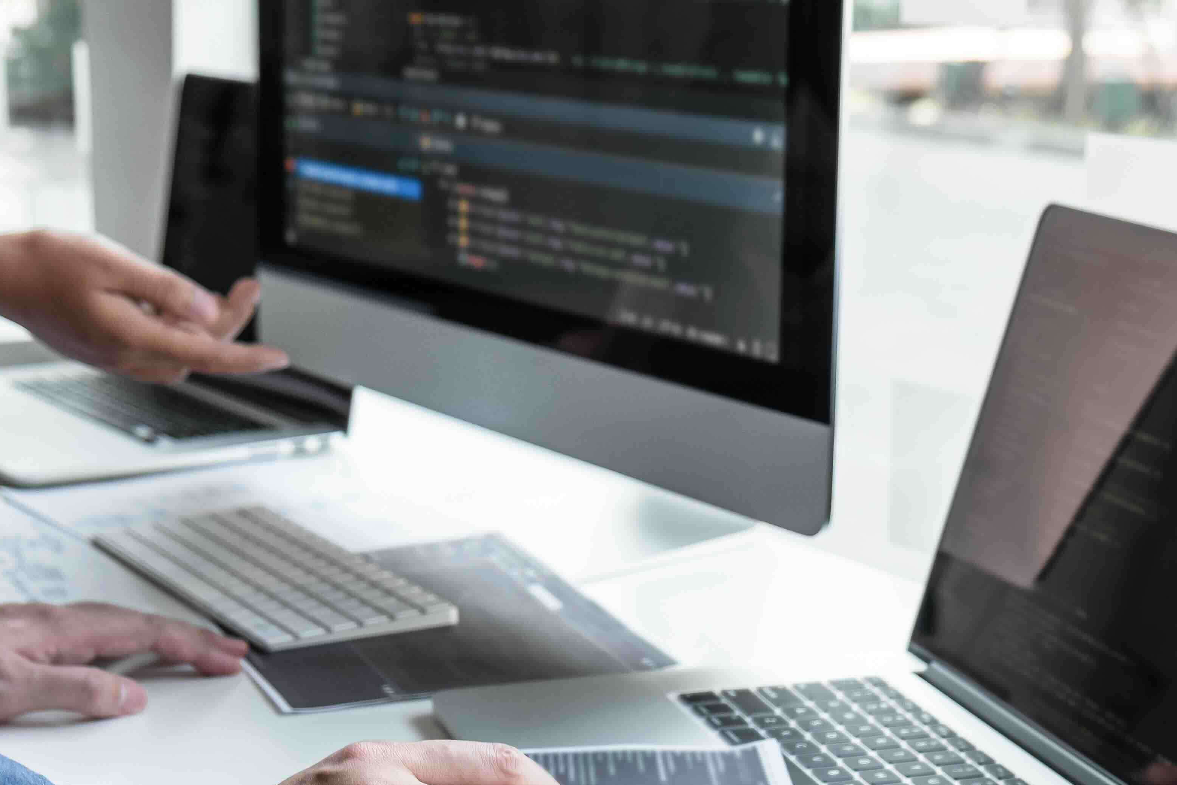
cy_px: 464
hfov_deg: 27.7
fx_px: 2387
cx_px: 620
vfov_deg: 18.7
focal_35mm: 73
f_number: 3.6
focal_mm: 31.5
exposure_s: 1/100
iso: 250
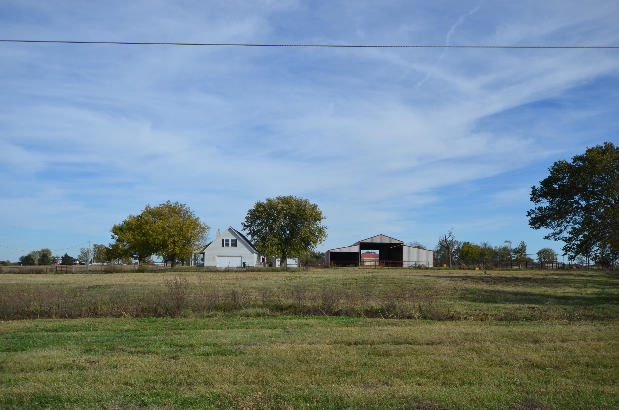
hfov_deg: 53.2
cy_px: 205
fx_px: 618
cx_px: 310
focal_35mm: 36
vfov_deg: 36.7
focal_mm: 24
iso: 100
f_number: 9
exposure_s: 1/320
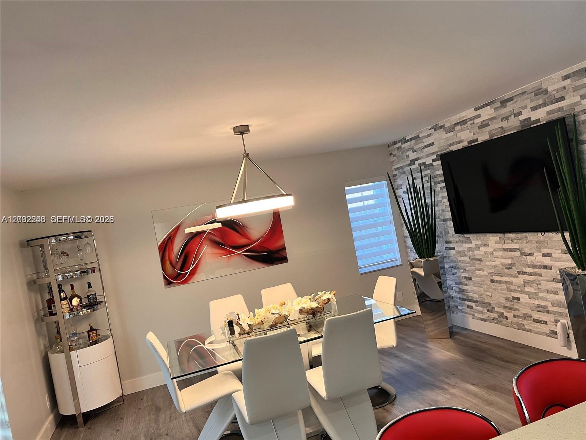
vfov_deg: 53.1
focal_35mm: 26
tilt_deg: -1.3
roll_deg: +10.2
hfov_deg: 67.3
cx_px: 293
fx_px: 440
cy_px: 220
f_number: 1.5
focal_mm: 5.7
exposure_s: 1/60
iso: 125
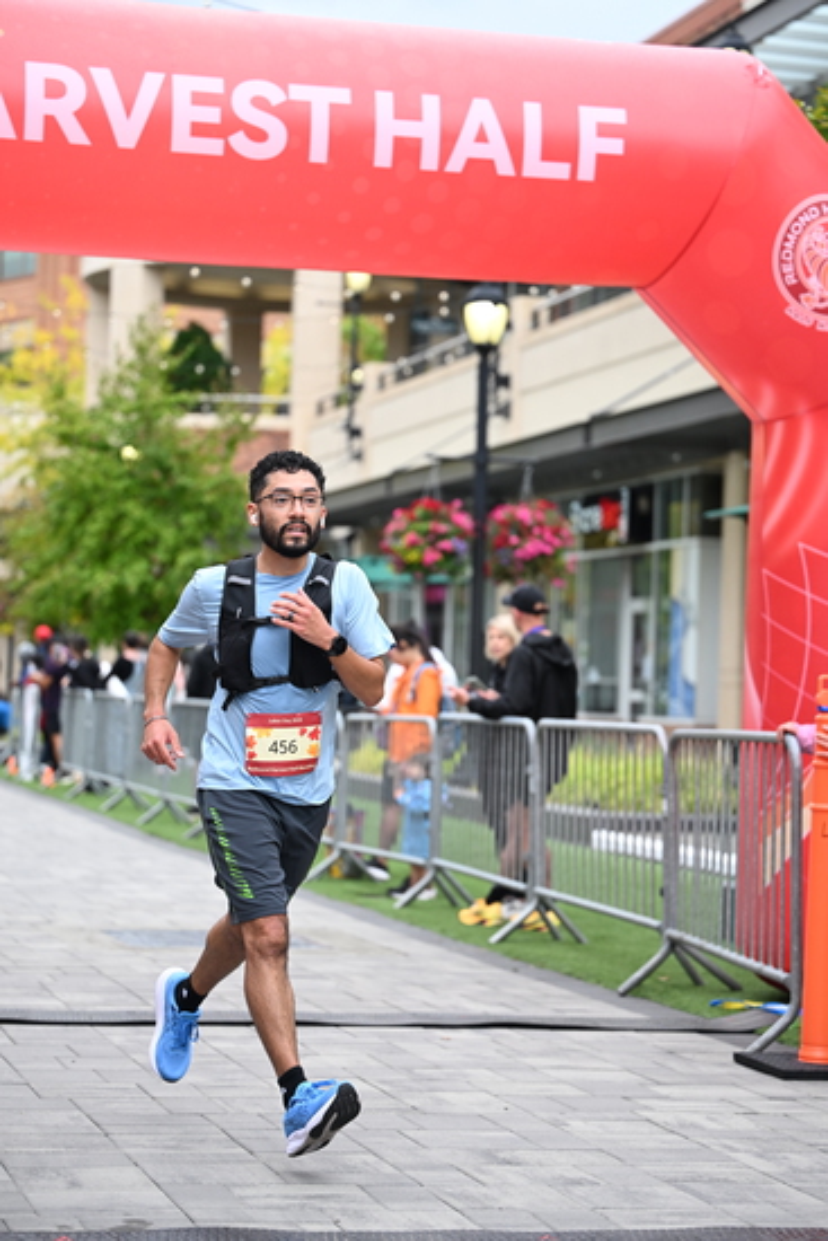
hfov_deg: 16.5
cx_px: 414
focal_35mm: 83
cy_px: 620
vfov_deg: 24.5
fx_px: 2861
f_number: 2.8
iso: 640
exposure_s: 1/1600
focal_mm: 83
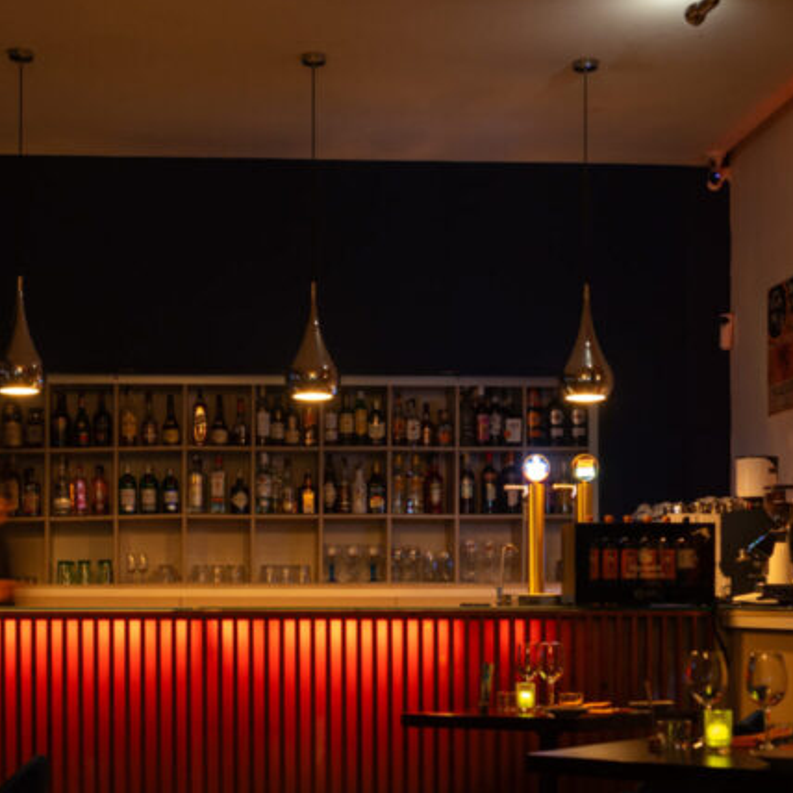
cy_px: 538
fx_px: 1581
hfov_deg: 28.0
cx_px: 282
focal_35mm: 61
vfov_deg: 28.0
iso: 100
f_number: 4.5
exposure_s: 1.3
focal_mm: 30
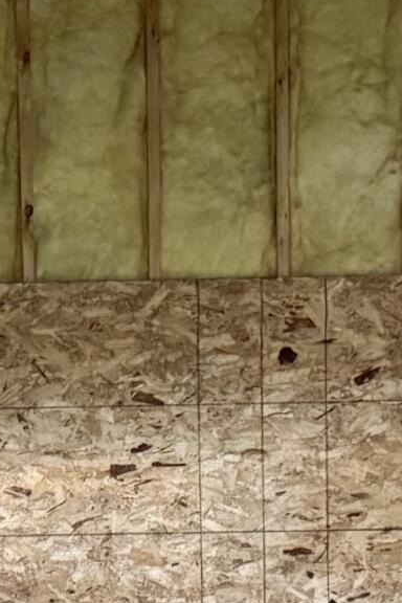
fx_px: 2177
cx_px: 130
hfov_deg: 10.5
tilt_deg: -8.7
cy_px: 518
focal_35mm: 130
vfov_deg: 15.6
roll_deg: +1.1
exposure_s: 1/40
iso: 800
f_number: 1.78
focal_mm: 6.76
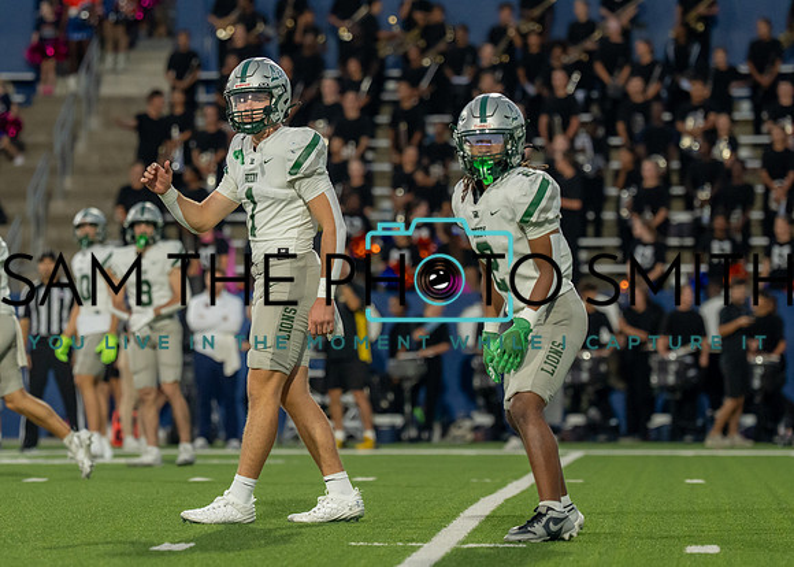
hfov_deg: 7.6
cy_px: 269
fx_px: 5983
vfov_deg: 5.4
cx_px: 292
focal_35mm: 265
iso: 2000
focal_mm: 145
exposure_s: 1/1600
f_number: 2.8
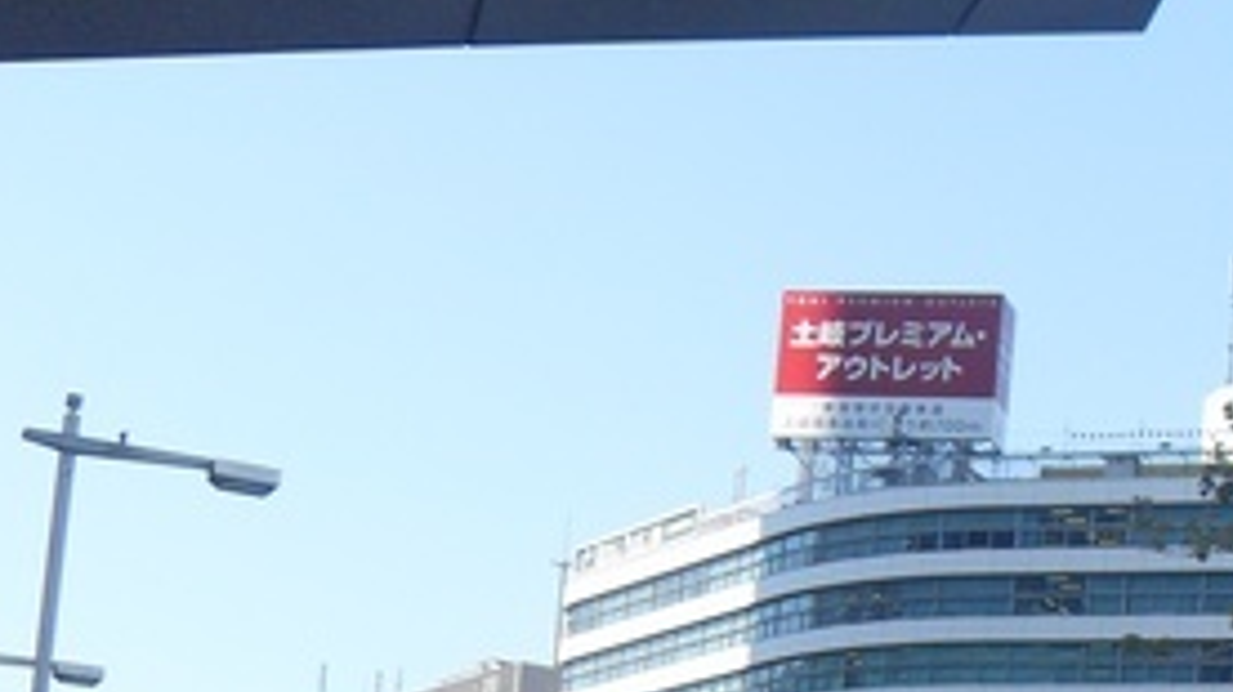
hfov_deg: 21.7
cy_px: 980
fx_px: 3072
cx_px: 1291
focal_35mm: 94
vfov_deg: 12.3
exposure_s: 1/125
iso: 80
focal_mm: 6.3
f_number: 7
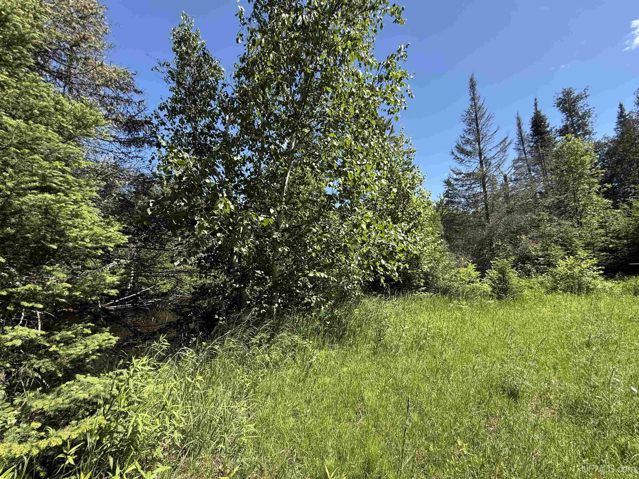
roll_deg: +1.5
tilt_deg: +4.5
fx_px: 258
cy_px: 240
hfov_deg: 102.1
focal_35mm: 14
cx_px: 320
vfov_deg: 85.7
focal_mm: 2.22
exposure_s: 1/672
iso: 50
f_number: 2.2
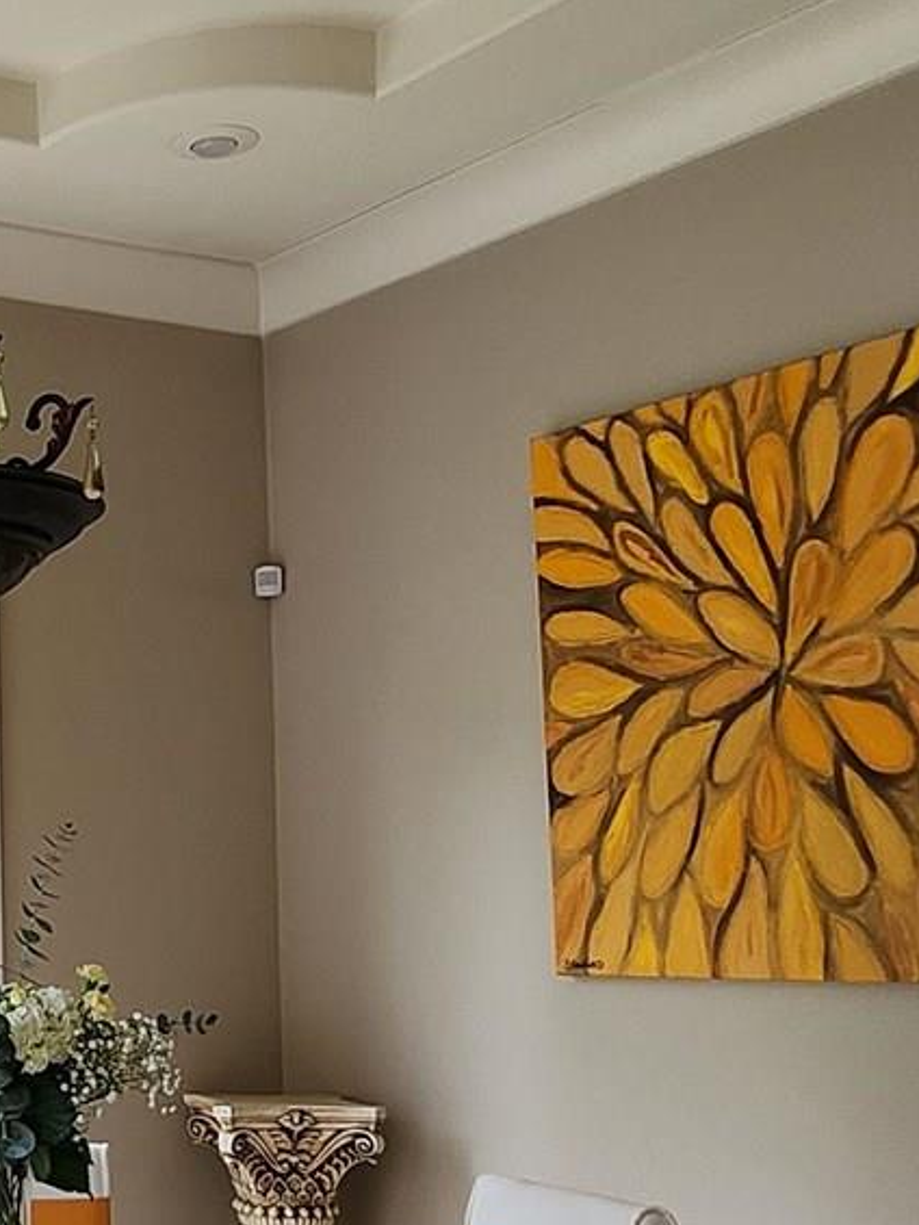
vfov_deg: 35.9
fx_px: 1875
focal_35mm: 53
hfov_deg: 24.3
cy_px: 791
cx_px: -256
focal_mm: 1.74
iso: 64
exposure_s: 1/120
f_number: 2.2
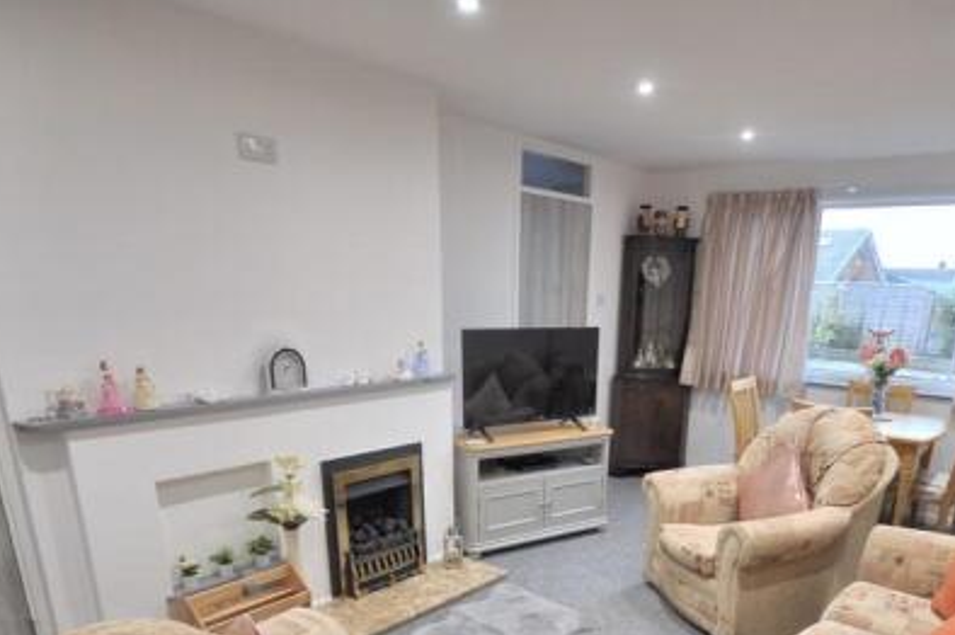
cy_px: 509
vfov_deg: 48.3
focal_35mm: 25
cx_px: 562
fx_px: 663
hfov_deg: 71.0
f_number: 4
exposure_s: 1/30
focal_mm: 10
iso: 400
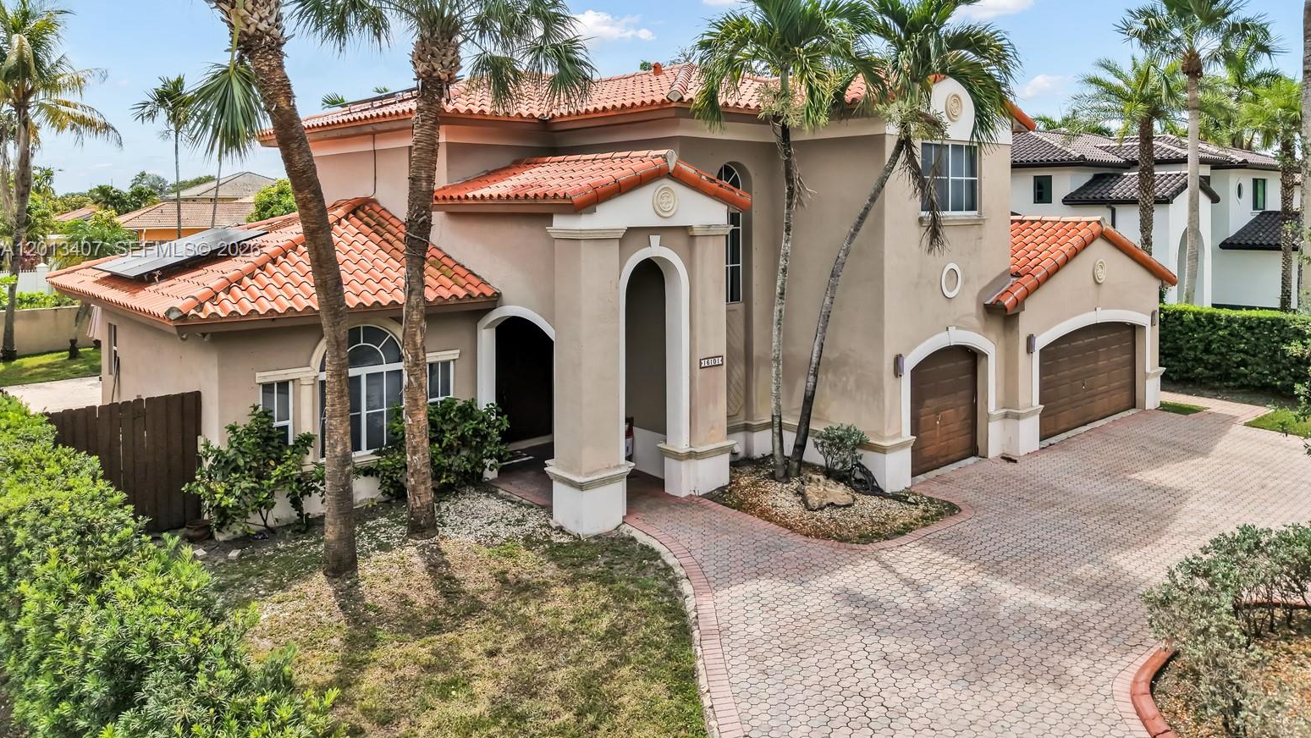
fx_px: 939
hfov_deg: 69.8
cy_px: 251
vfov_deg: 42.4
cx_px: 675
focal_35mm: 27
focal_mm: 8.67
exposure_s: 1/730
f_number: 1.8
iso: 190
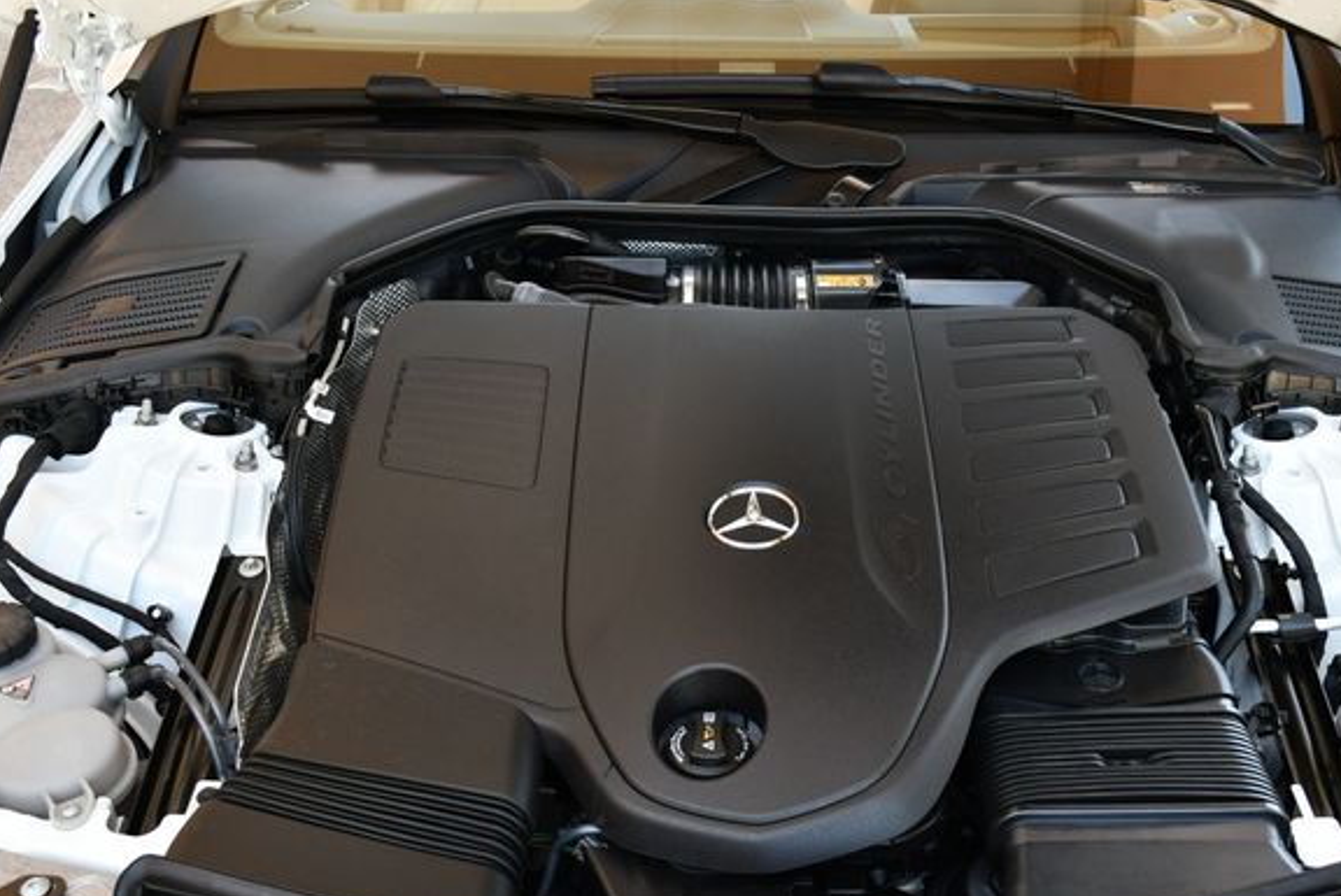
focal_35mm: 40
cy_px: 456
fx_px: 1491
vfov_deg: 33.5
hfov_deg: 48.4
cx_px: 738
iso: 400
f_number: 4.5
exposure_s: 1/250
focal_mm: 18
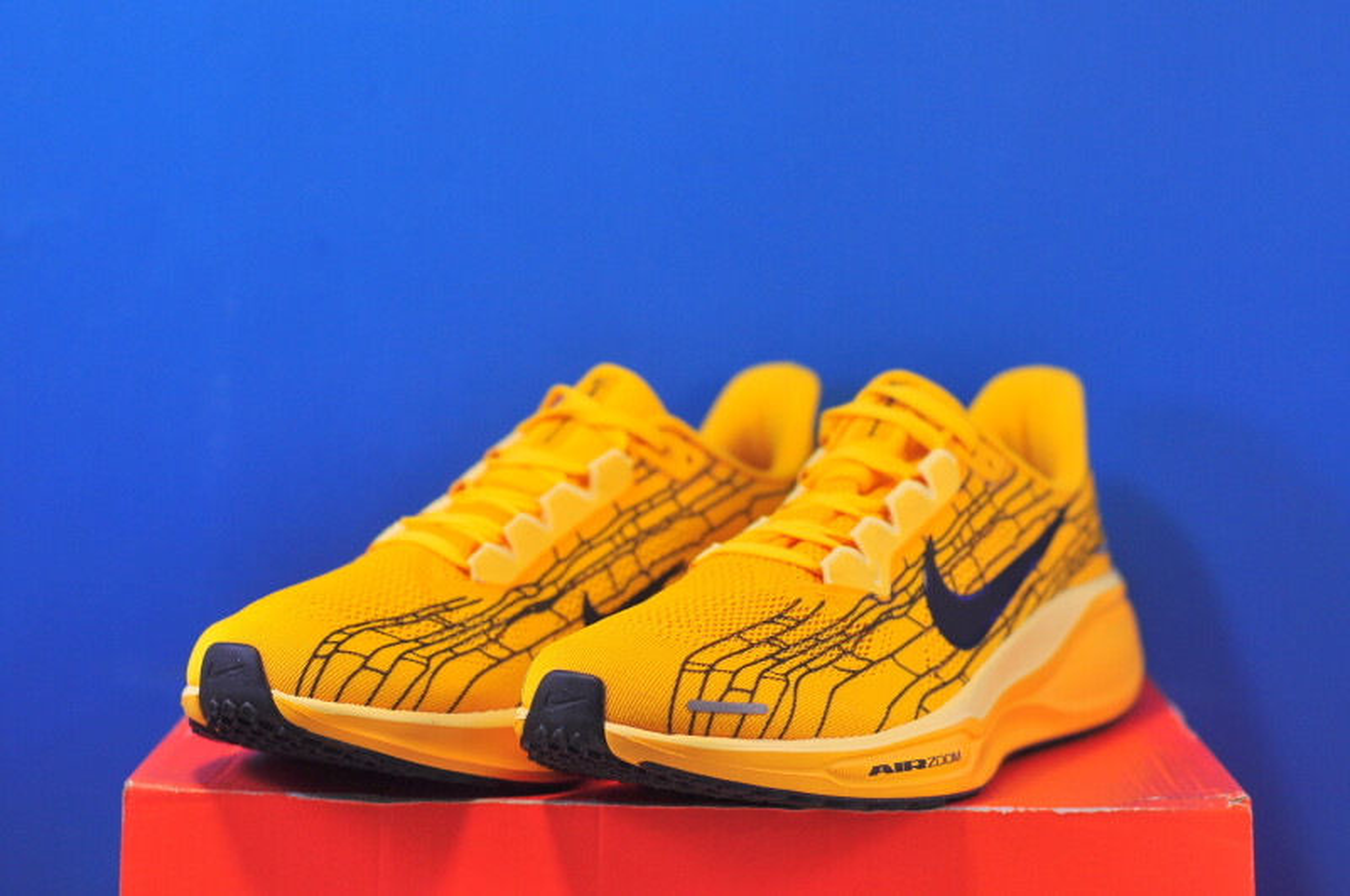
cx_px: 675
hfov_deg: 27.0
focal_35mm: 75
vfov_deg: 18.1
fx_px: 2808
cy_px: 448
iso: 250
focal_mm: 50
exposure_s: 1/320
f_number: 2.8
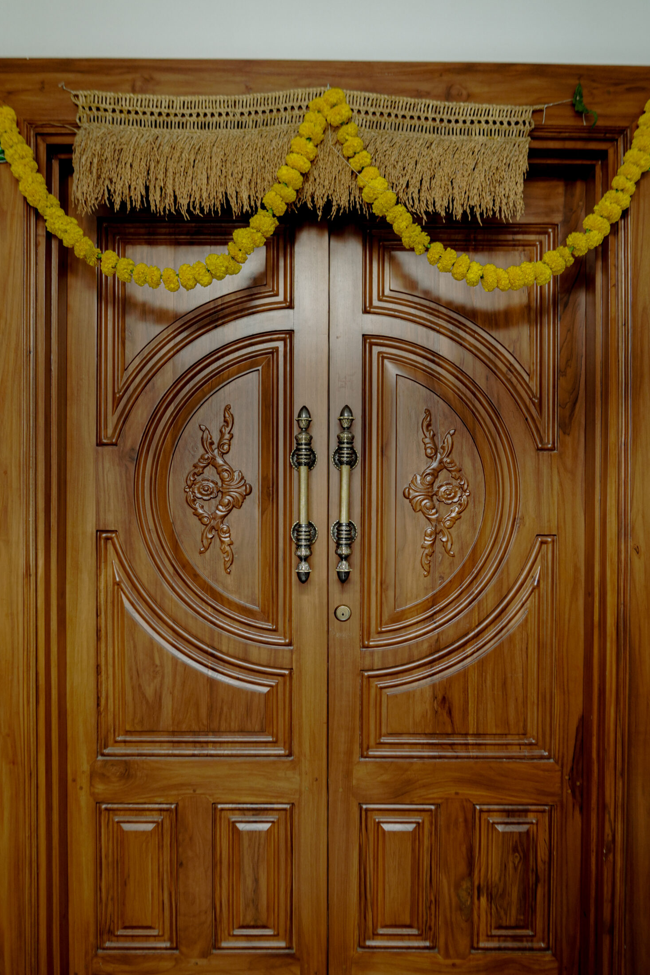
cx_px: 329
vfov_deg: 65.4
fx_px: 758
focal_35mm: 28
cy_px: 522
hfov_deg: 46.4
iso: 640
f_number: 2
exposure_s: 1/160
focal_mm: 24
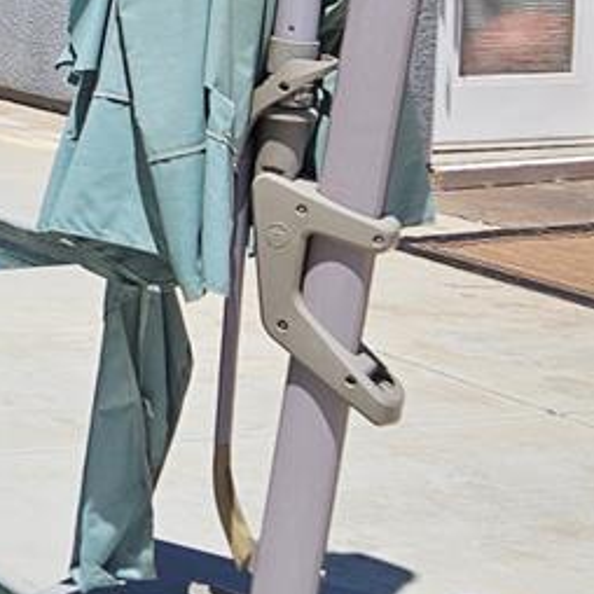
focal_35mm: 120
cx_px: -504
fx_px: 2330
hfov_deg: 13.0
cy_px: 49
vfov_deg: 14.4
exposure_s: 1/3737
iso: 25
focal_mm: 5.4
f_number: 1.8
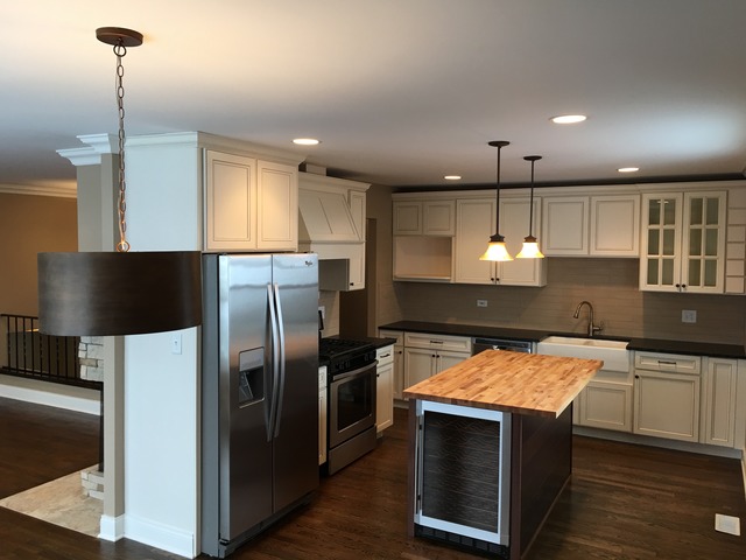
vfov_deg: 48.2
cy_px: 280
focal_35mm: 29
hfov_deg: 61.7
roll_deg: -0.9
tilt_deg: -2.5
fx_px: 625
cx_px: 373
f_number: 2.2
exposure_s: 1/15
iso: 25
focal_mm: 4.15
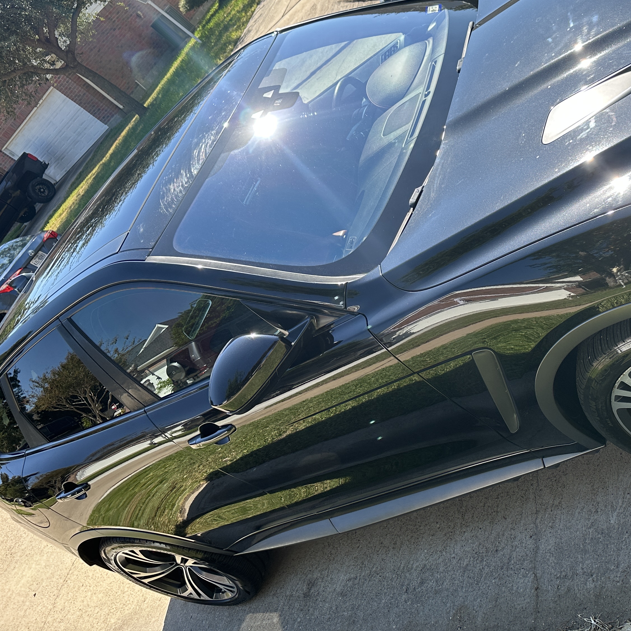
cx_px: 484
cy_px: 232
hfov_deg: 42.3
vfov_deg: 43.5
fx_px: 784
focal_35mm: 38
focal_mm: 6.86
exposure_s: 1/1453
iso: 80
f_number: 1.78
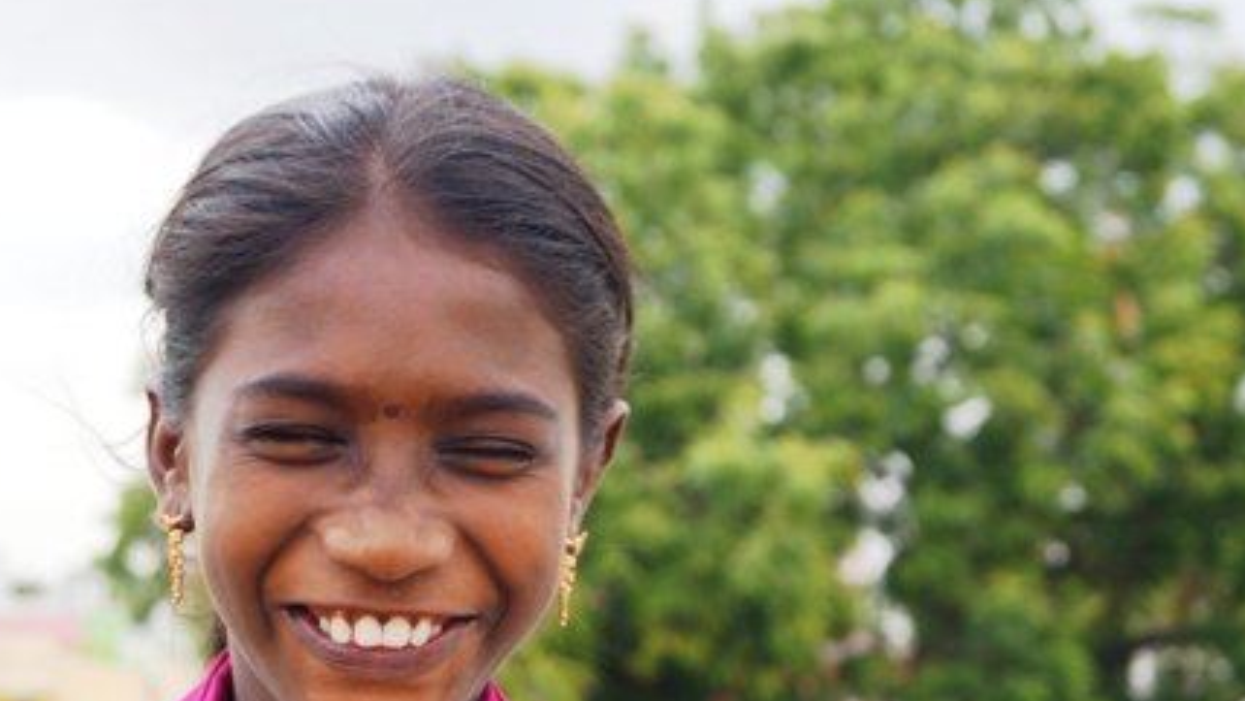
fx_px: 2377
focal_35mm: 72
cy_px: 454
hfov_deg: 29.3
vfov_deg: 16.7
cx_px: 575
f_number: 5.6
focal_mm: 40
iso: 100
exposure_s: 1/160
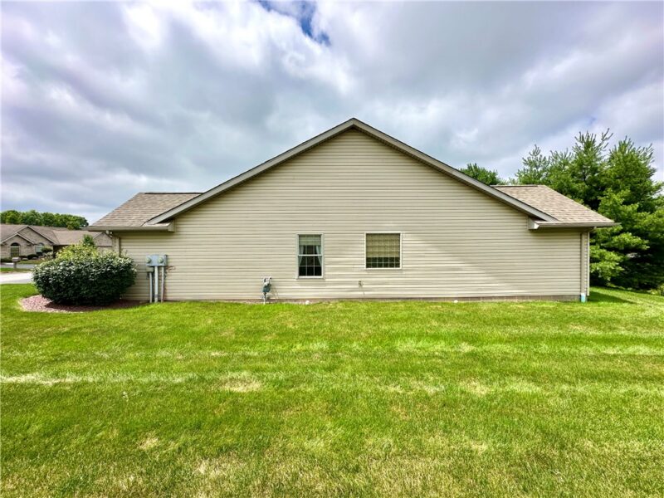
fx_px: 269
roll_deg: +0.1
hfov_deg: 102.1
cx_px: 332
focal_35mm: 14
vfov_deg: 85.7
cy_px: 249
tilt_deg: +0.0
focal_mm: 2.22
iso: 50
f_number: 2.2
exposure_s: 1/2212
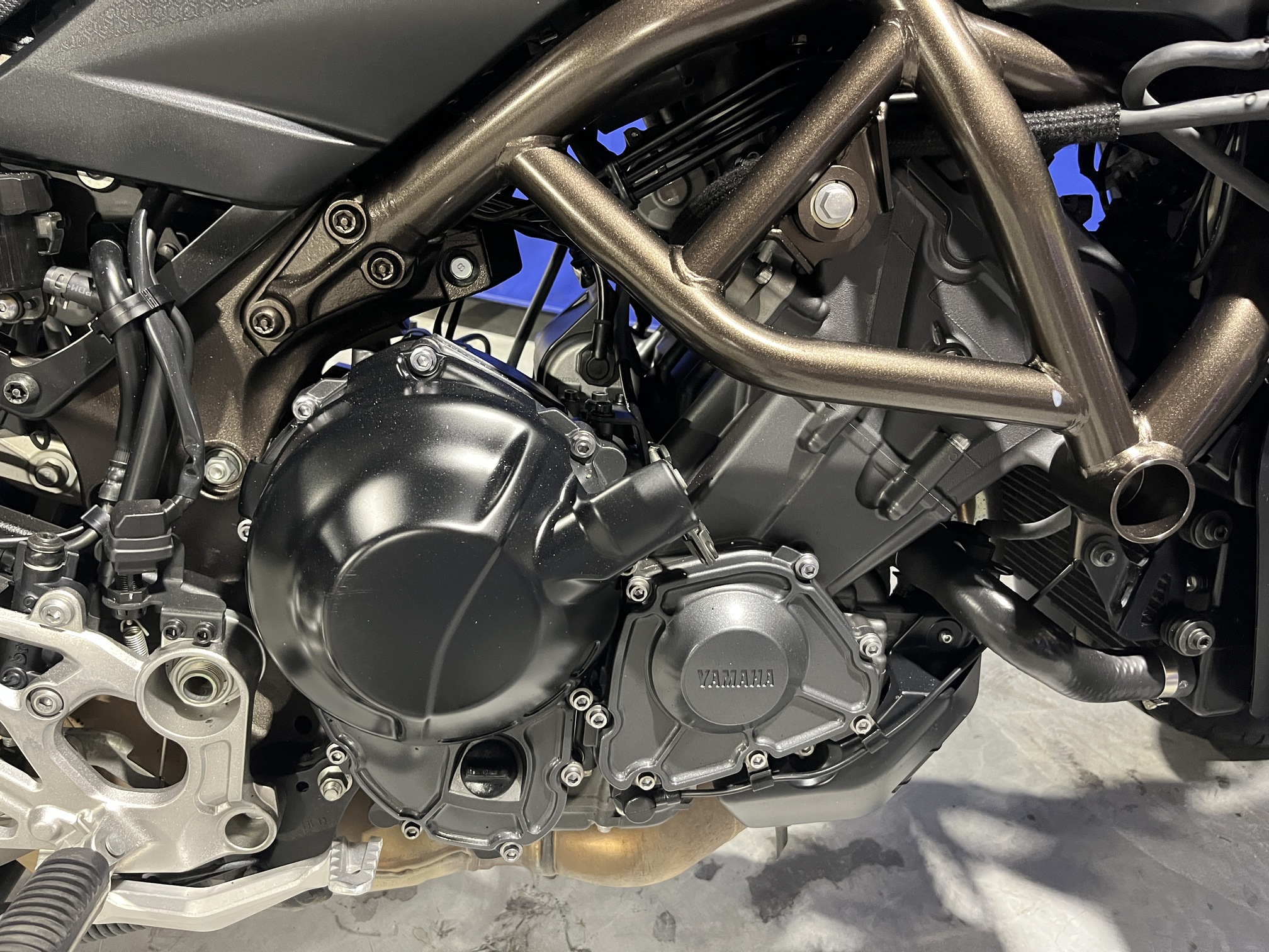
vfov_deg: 53.1
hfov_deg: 67.3
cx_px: 634
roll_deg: +1.2
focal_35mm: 26
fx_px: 953
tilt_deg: -30.4
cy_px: 476
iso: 500
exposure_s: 1/42
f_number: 1.6
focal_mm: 5.1
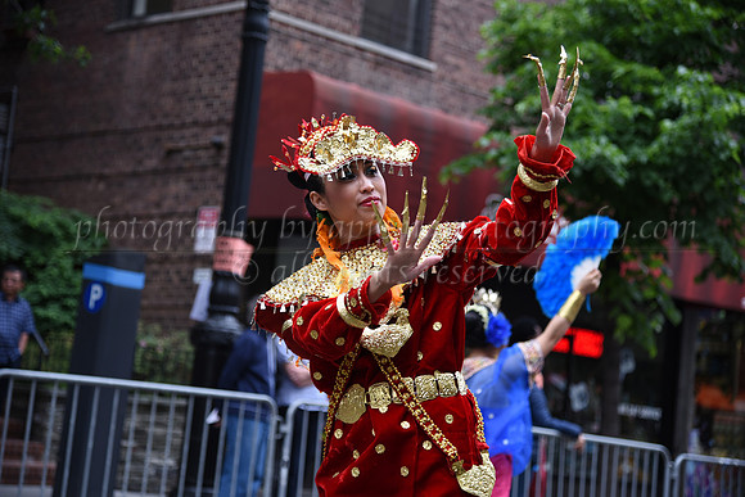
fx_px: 1614
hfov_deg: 26.0
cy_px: 248
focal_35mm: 78
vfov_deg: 17.5
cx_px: 372
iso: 400
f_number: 4
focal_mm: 78
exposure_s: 1/500
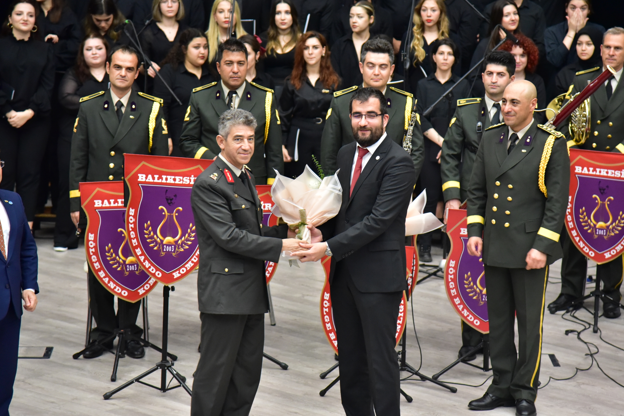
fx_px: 2322
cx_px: 330
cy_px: 189
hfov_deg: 15.3
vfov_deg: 10.2
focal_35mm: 134
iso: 4000
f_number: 4
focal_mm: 120
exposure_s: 1/125
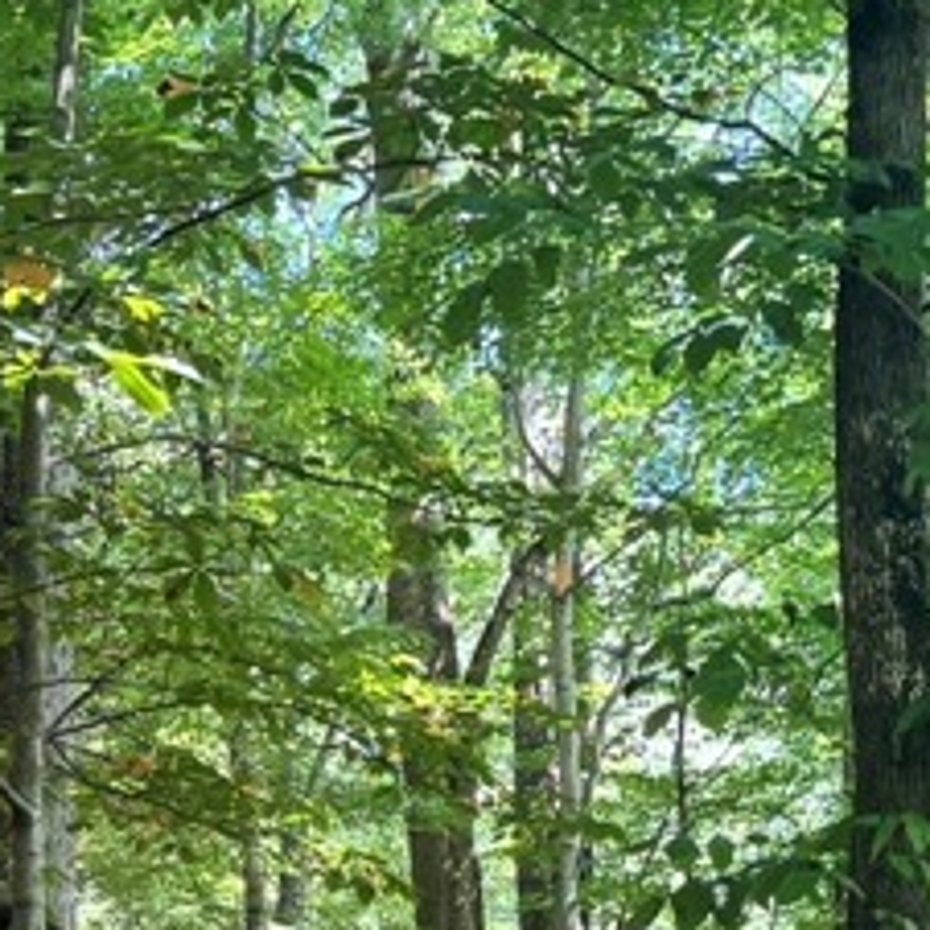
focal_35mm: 96
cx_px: -111
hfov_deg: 17.5
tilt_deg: -1.0
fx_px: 2918
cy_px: 864
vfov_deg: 17.8
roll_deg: +4.9
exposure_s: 1/121
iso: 200
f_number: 1.78
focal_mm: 6.76
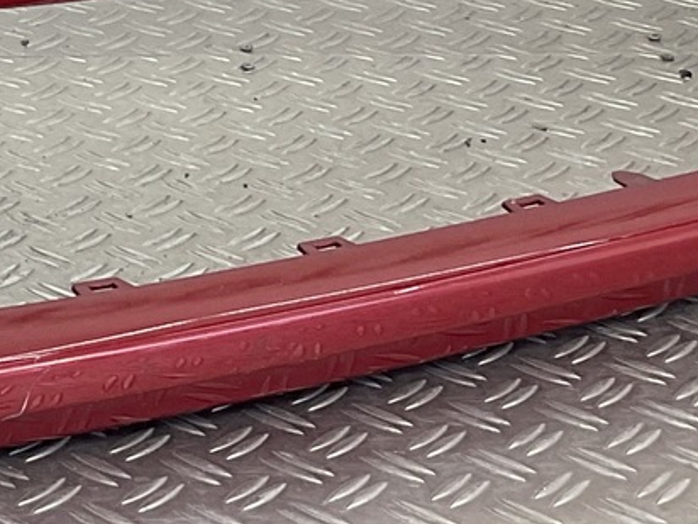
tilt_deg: -10.6
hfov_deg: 13.6
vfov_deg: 9.8
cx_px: -68
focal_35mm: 142
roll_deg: -2.3
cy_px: -480
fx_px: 2863
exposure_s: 1/186
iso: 16
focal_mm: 3
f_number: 1.8
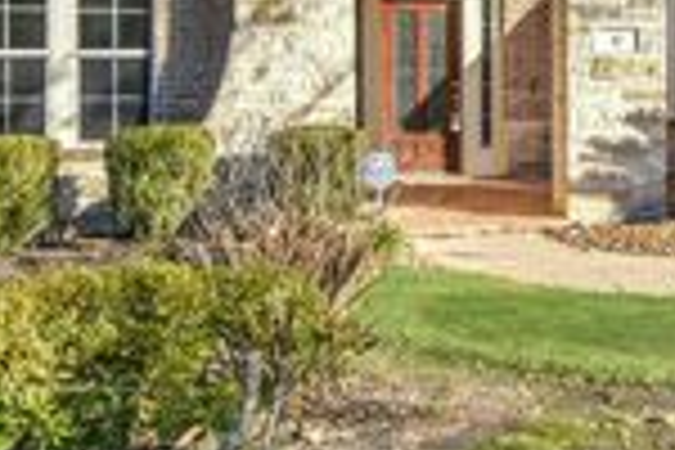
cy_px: -7
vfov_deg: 25.6
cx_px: 706
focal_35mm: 50
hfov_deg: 35.1
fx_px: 937
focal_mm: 10
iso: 125
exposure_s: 1/250
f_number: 8
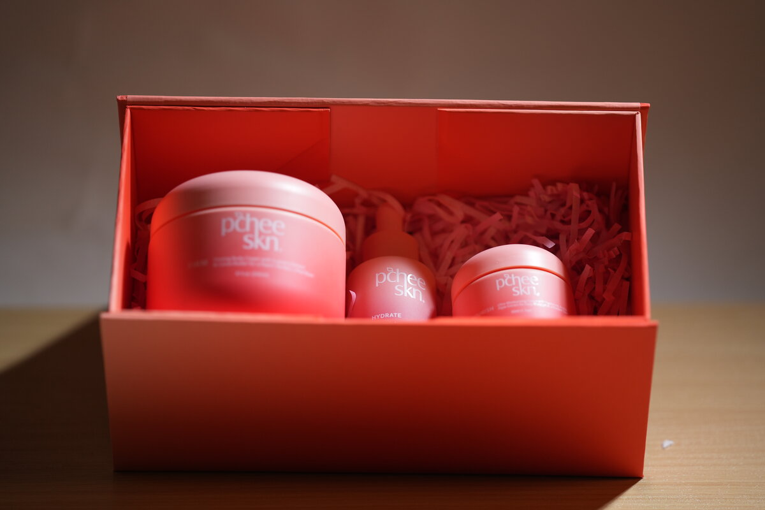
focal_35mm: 143
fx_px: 3039
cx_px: 382
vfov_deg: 9.6
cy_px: 255
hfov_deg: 14.3
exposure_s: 1/1600
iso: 500
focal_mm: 143
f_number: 2.8
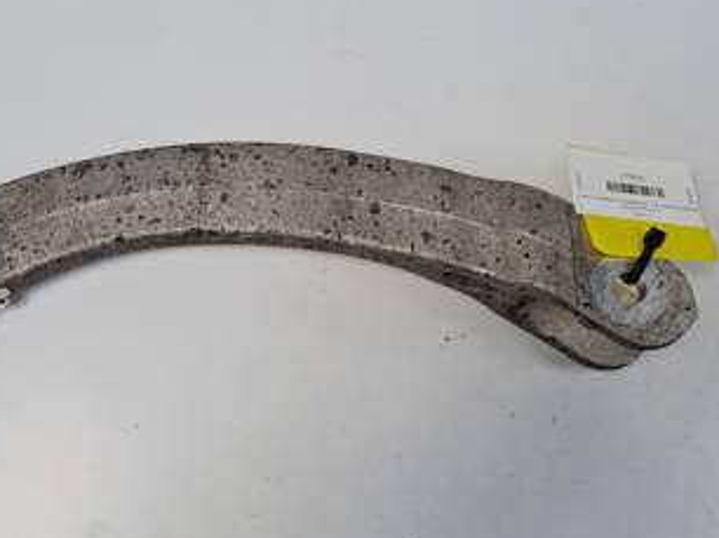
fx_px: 706
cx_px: 289
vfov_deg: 41.7
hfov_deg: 53.6
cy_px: 247
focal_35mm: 34
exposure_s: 1/518
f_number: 1.8
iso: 50
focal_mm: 5.4
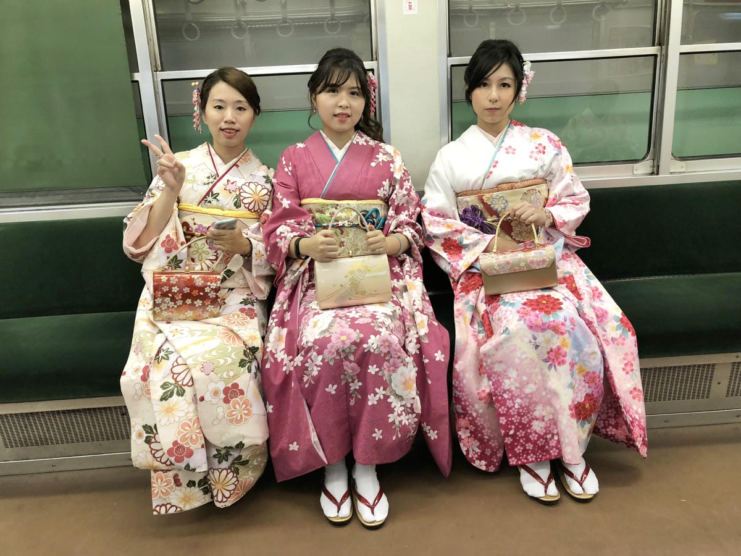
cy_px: 278
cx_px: 370
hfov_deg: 61.7
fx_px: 621
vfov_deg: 48.2
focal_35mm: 29
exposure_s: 1/15
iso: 50
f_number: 1.8
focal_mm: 3.99
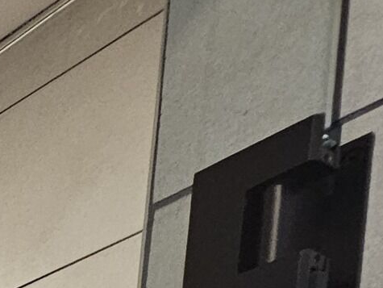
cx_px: -639
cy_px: 832
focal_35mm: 84
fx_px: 930
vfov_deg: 11.5
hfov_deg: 13.2
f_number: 2.2
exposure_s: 1/60
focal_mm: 2.2
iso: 250
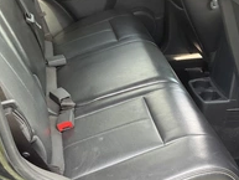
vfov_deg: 24.4
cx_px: 156
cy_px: 89
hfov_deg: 31.9
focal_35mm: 60
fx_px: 415
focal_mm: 3
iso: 64
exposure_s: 1/116
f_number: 1.8
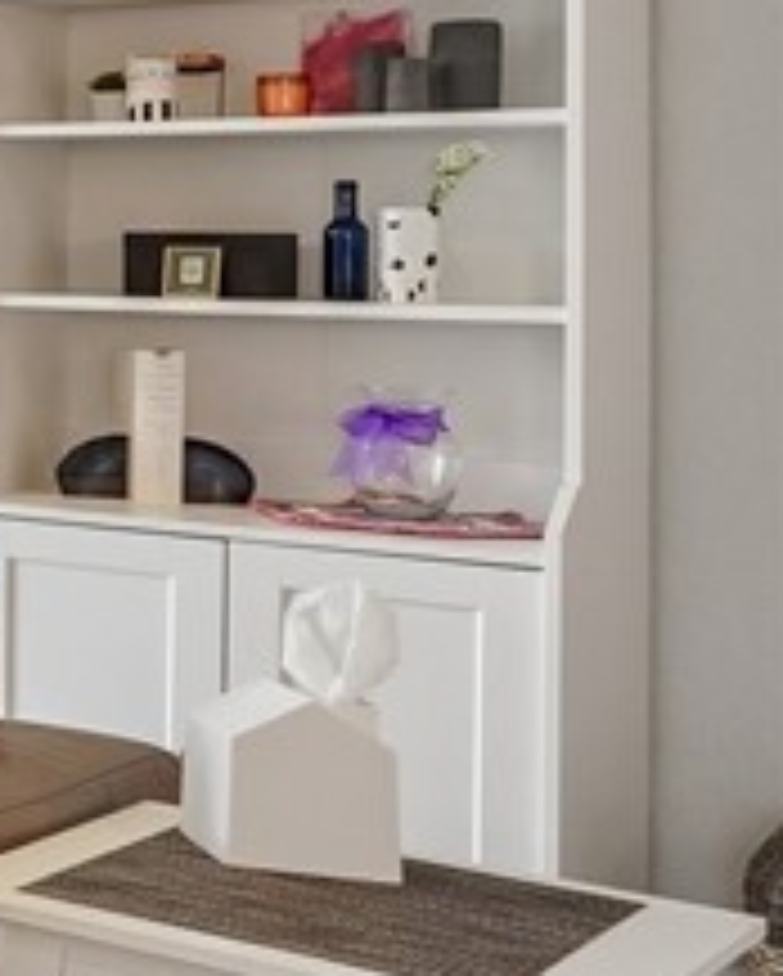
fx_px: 2169
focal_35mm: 75
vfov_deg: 25.0
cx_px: -1656
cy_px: 223
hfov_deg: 11.0
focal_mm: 16
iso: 400
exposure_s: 1/15
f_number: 8
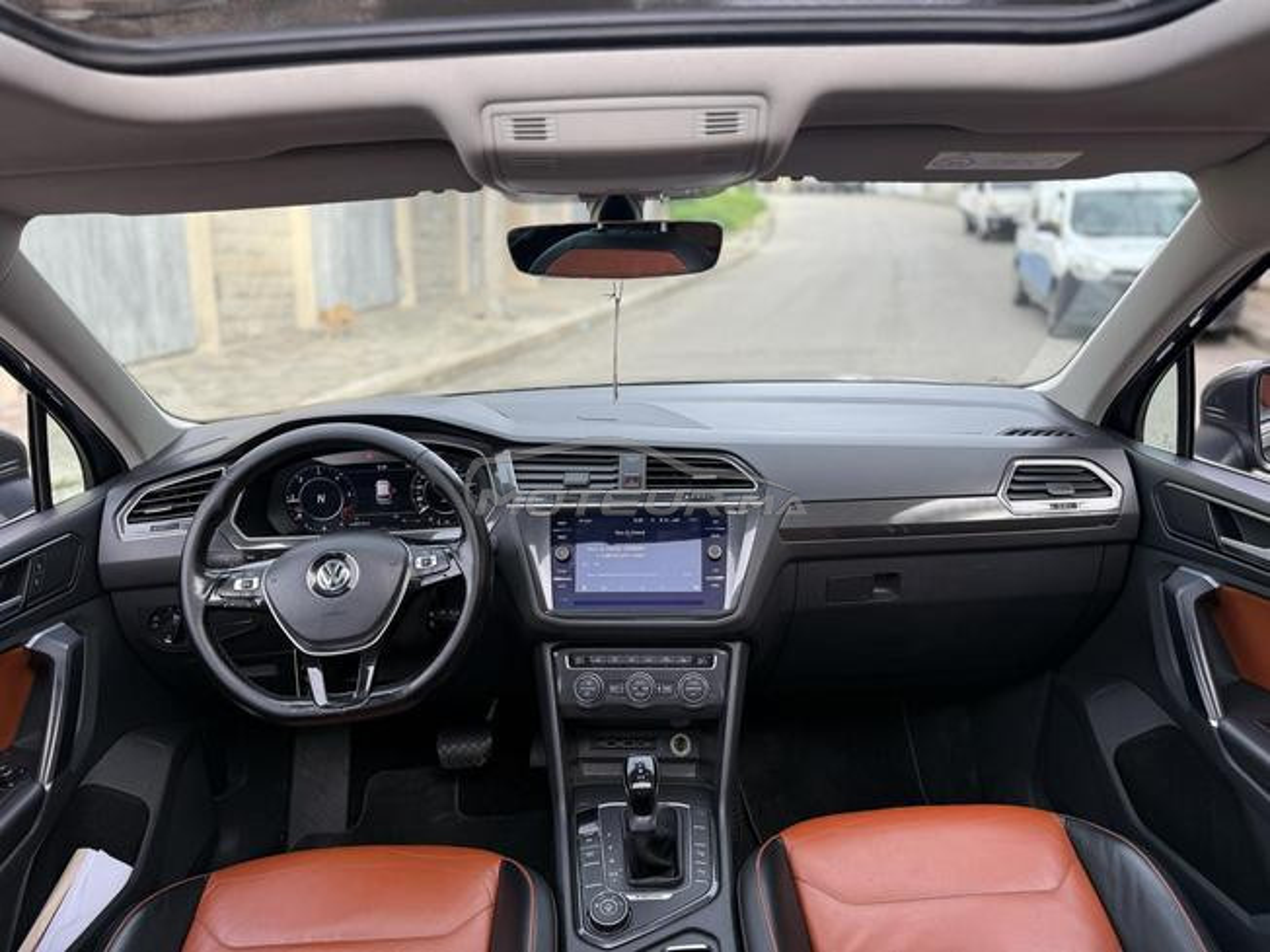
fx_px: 881
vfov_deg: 56.8
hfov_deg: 71.6
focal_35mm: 24
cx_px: 635
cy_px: 476
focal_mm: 6.76
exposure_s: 1/339
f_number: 1.78
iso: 80
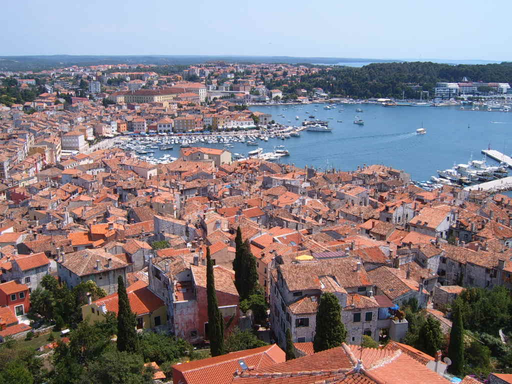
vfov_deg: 38.7
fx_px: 547
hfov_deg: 50.1
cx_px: 256
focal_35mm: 37
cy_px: 192
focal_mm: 6.2
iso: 63
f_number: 6
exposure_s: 1/350
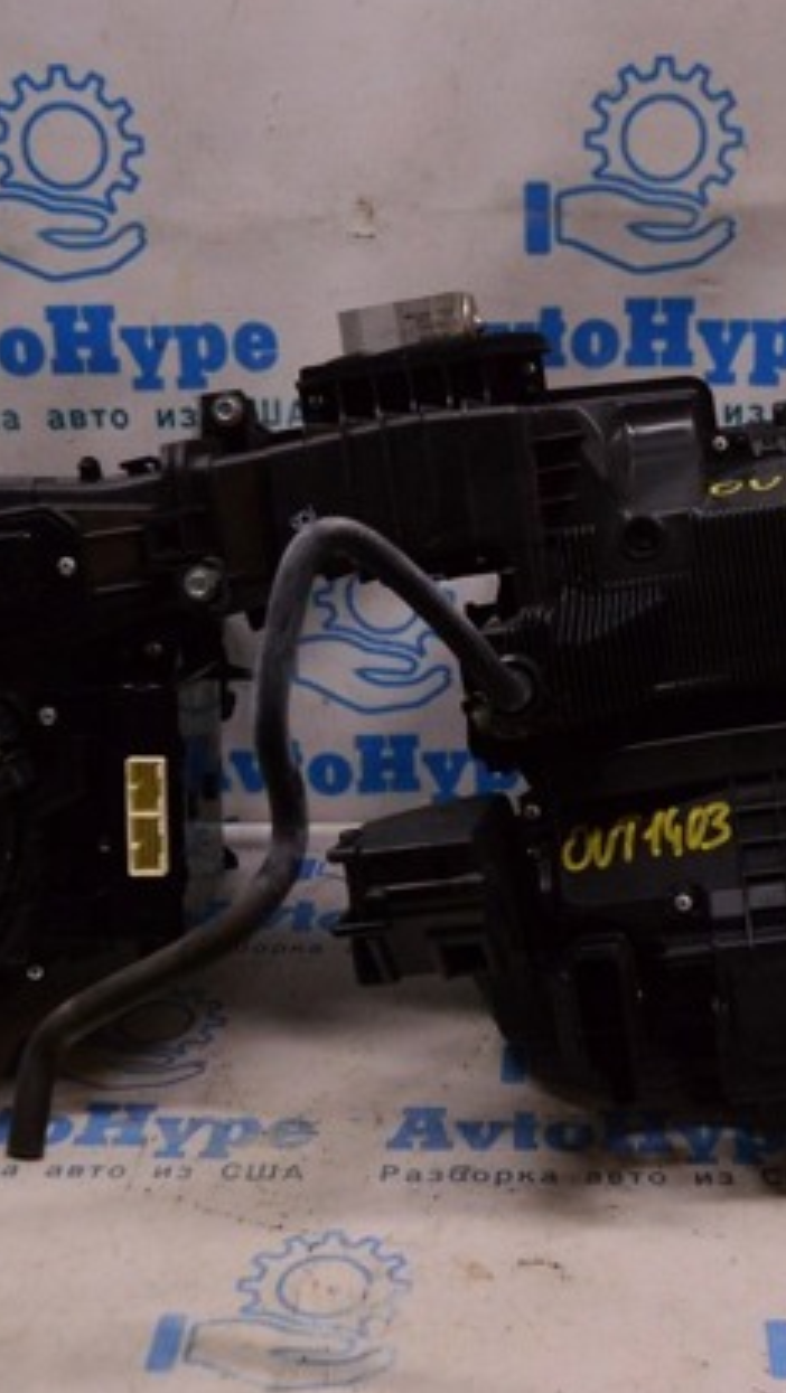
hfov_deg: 23.6
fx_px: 1879
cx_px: 500
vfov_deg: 40.7
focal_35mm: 51
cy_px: 696
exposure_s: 1/400
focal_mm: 21
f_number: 4
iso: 1600
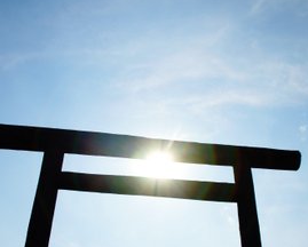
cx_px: 154
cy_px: 169
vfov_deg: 31.8
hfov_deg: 39.5
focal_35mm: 47
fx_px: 429
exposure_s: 1/1600
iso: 200
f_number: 10
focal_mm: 18
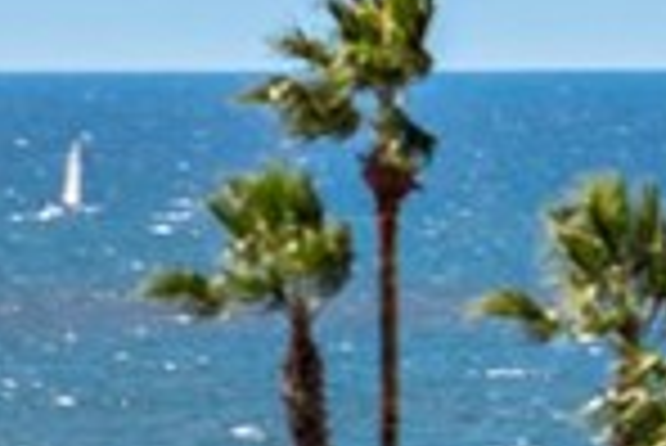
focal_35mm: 801
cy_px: 110
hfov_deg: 2.5
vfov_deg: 1.7
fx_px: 14833
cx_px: 2210
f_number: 9
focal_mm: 116
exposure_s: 1/640
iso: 160
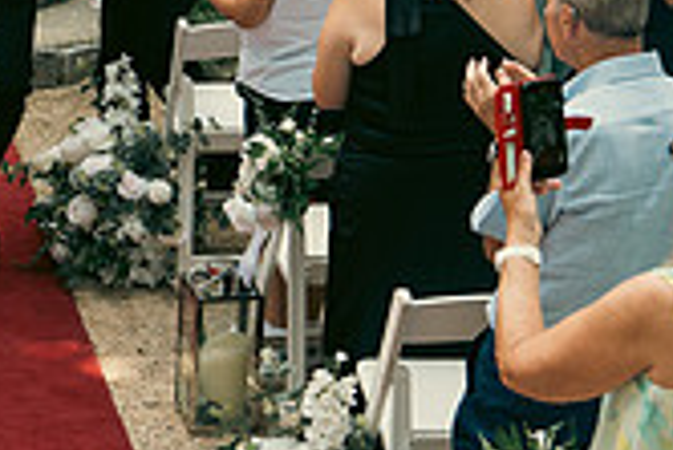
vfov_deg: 9.7
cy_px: -22
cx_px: -20
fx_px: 2619
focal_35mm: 140
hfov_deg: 14.4
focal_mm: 40
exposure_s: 1/200
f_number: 3.5
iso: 250
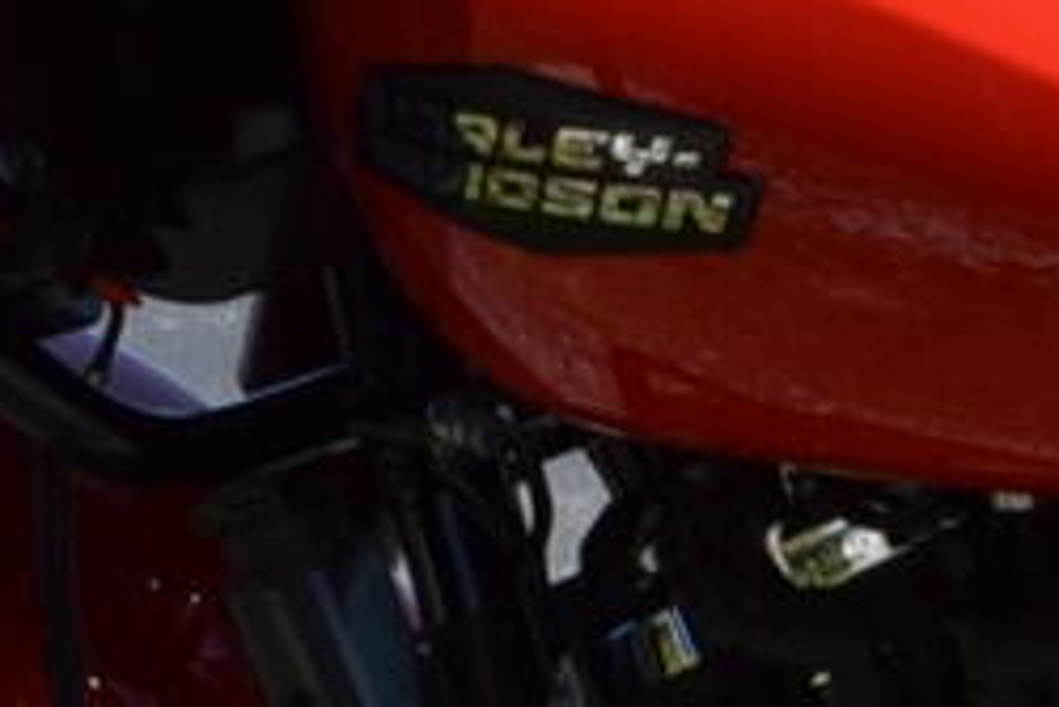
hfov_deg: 6.7
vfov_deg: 4.8
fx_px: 8477
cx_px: 2626
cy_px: 751
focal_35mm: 288
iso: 100
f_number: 8
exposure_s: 1/250
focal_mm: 24
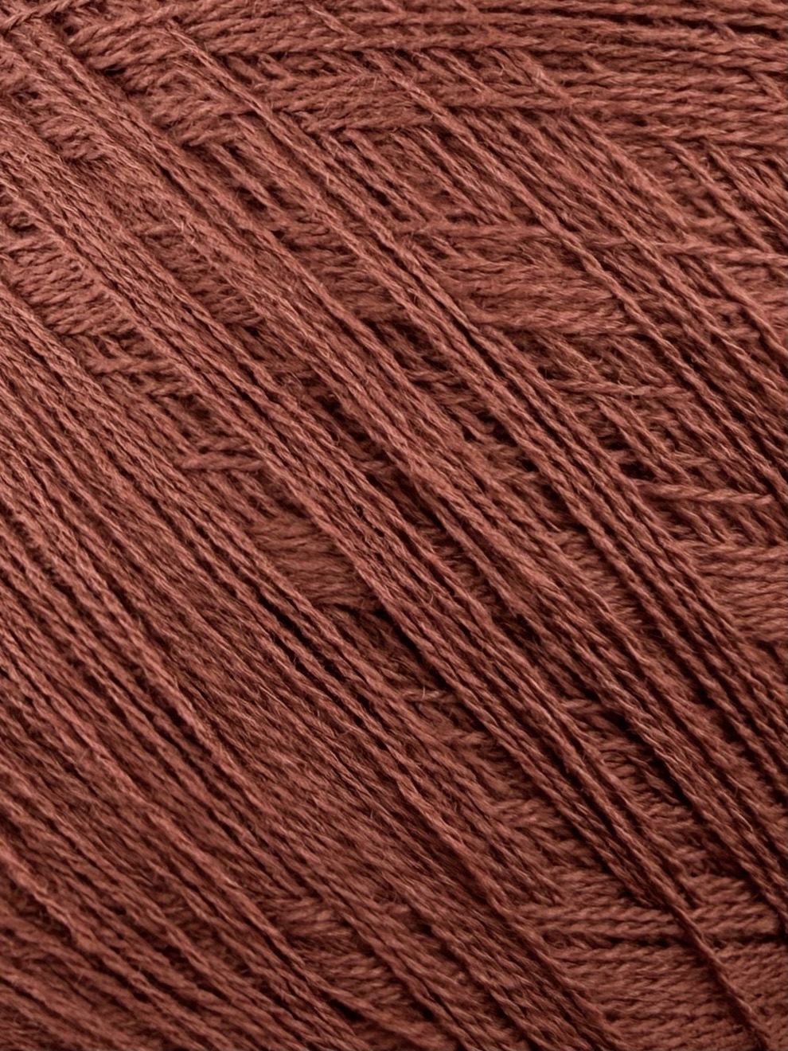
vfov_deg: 71.6
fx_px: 728
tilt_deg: -61.8
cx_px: 394
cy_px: 526
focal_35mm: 24
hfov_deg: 56.8
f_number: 2.2
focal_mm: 2.22
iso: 40
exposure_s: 1/191
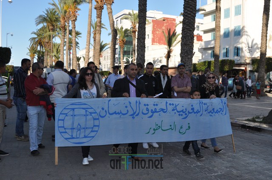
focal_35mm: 34
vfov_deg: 38.3
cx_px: 136
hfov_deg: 55.2
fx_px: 260
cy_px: 90
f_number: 10
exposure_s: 1/200
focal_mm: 23
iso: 200
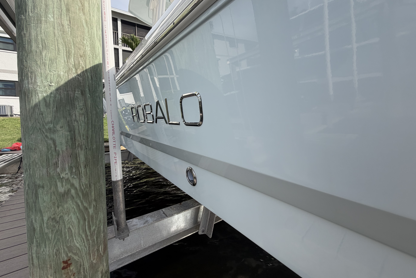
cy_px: 129
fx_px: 173
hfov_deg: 100.4
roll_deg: +1.6
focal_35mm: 15
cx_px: 206
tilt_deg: -3.5
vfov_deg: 77.2
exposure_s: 1/770
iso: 32
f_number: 2.2
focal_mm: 2.22
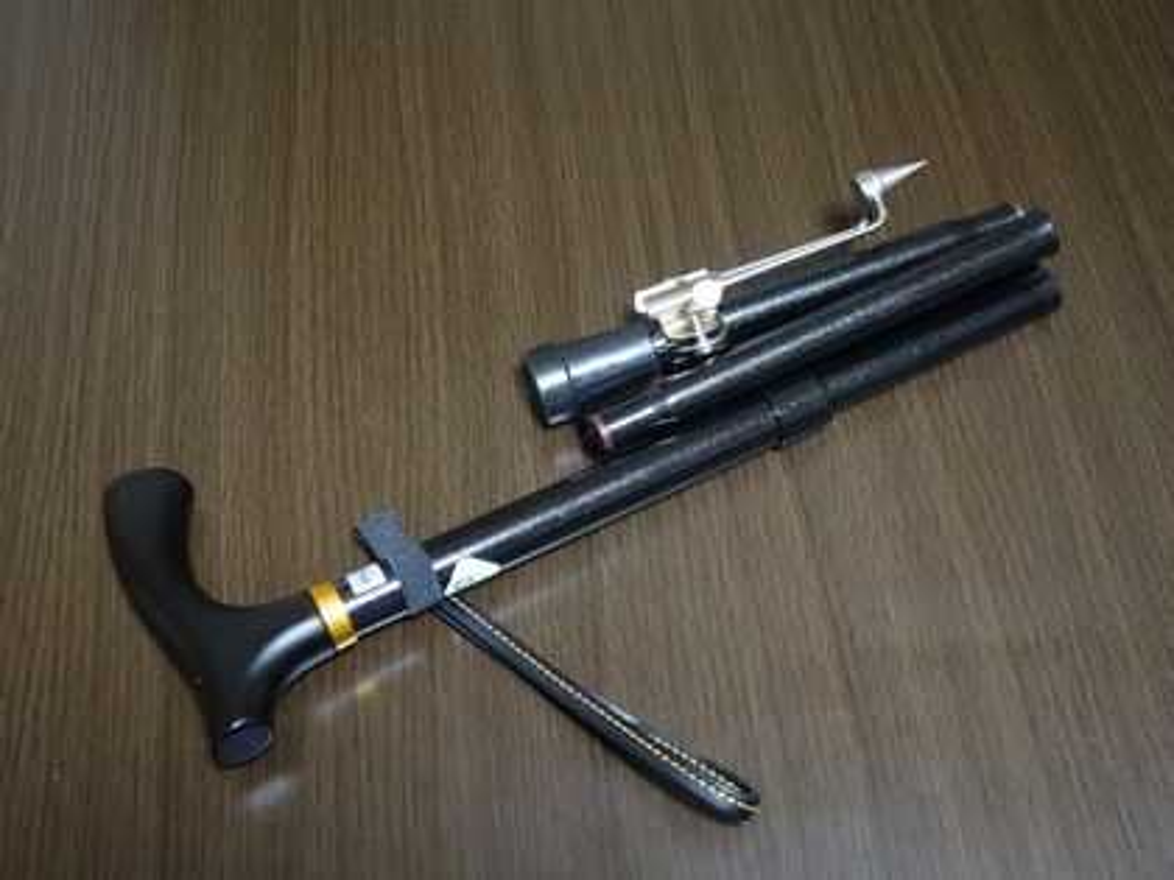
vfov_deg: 35.1
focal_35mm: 41
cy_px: 440
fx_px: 1391
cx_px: 587
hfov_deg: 45.8
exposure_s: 1/50
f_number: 2.8
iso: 2000
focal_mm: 15.28
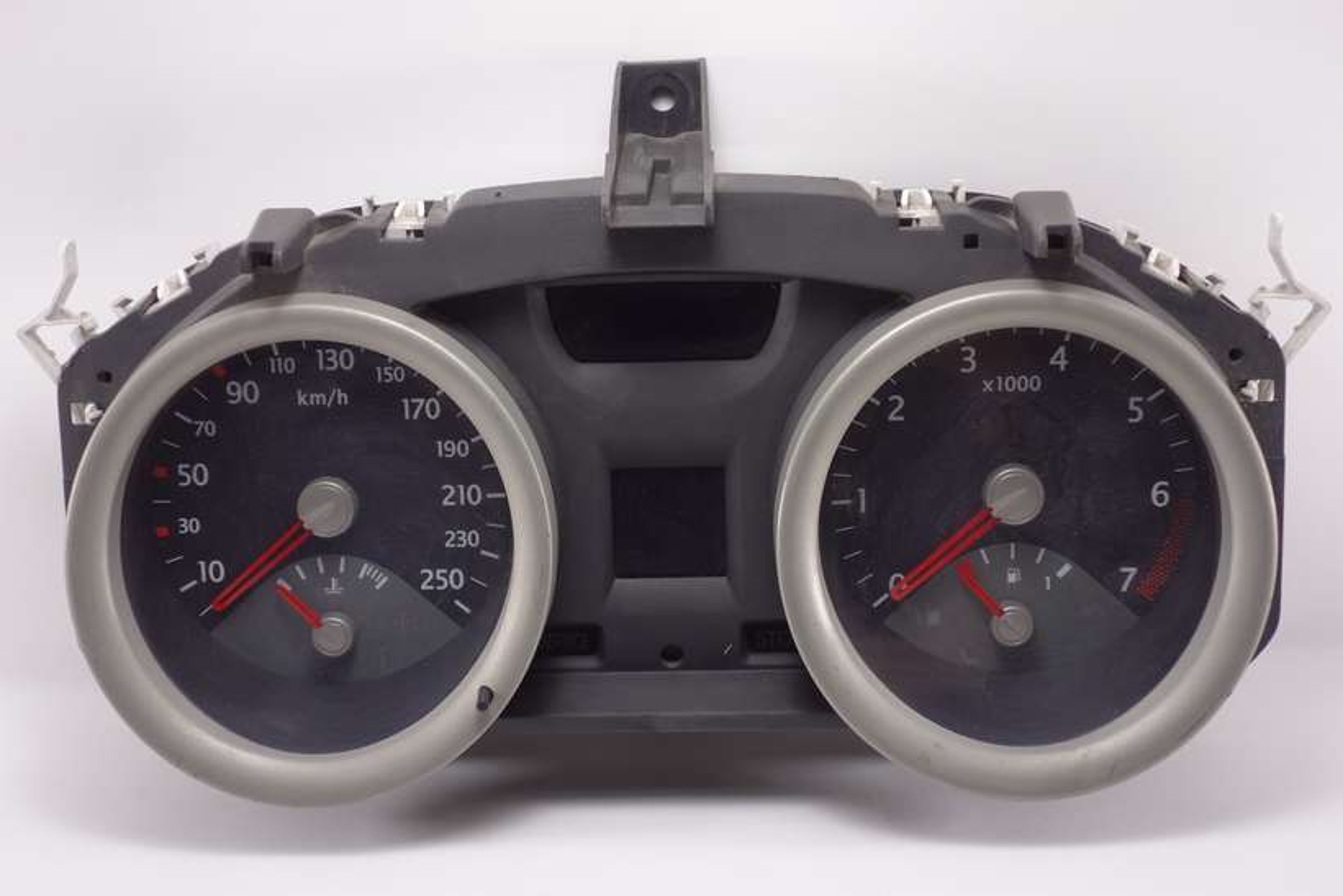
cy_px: 448
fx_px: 2089
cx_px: 672
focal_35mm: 56
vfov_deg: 24.2
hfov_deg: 35.6
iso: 200
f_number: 3.5
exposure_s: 1/60
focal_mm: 20.64
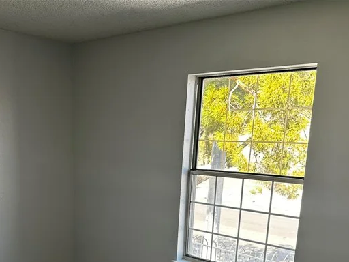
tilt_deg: -14.0
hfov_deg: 39.2
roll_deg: -1.6
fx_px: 484
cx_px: 119
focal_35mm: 48
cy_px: 261
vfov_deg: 28.4
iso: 80
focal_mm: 6.86
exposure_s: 1/188
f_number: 1.78
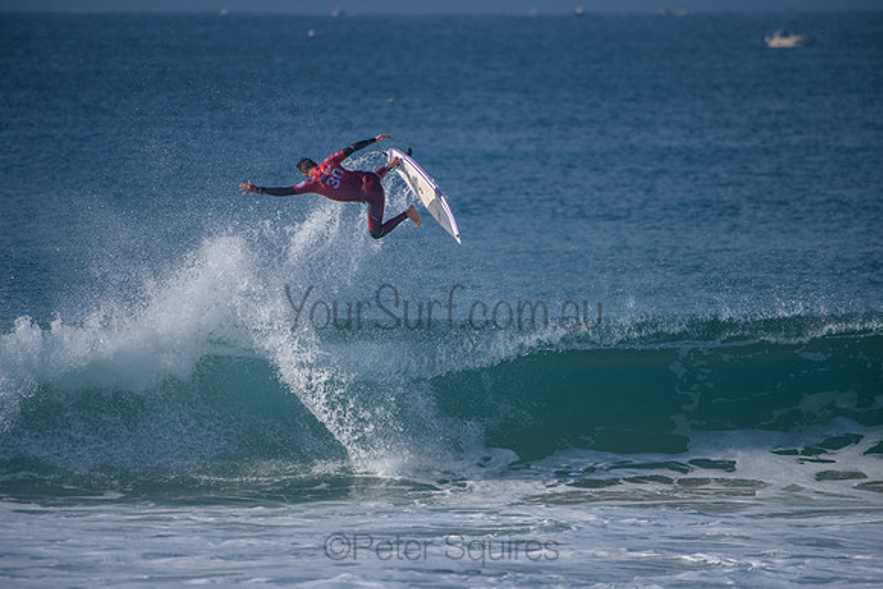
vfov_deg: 2.7
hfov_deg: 4.0
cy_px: 294
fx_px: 12692
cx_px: 442
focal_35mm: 517
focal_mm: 500
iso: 200
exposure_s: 1/2000
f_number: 5.6
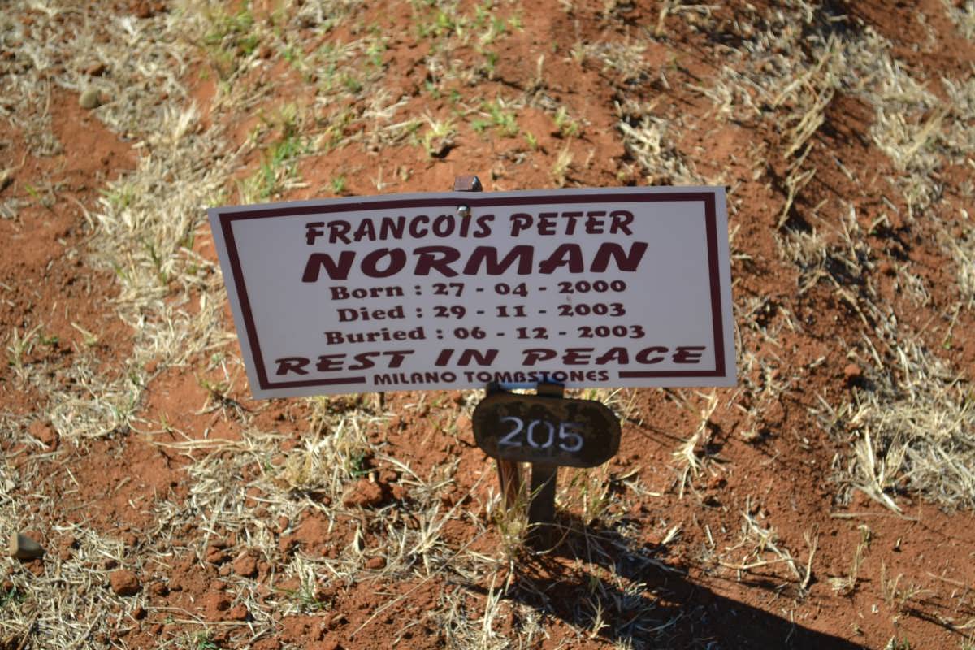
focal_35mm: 82
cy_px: 325
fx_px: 2234
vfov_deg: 16.6
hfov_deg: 24.6
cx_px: 488
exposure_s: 1/125
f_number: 5.6
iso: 180
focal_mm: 55
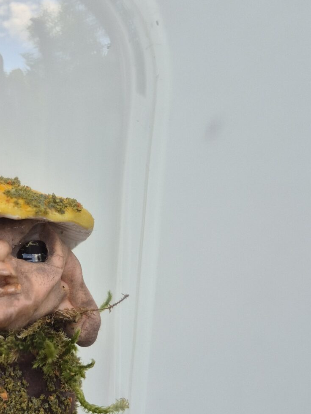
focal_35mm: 60
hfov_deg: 23.7
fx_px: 719
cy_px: 288
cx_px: 27
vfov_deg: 31.8
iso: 40
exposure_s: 1/180
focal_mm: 5.4
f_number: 1.8
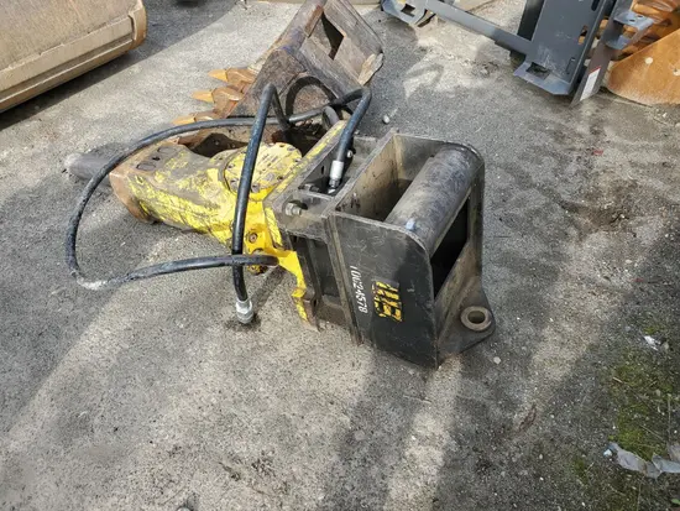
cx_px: 340
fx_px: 511
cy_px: 256
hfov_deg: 67.3
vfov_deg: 53.1
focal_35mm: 26
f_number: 2.4
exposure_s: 1/396
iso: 50
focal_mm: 4.3
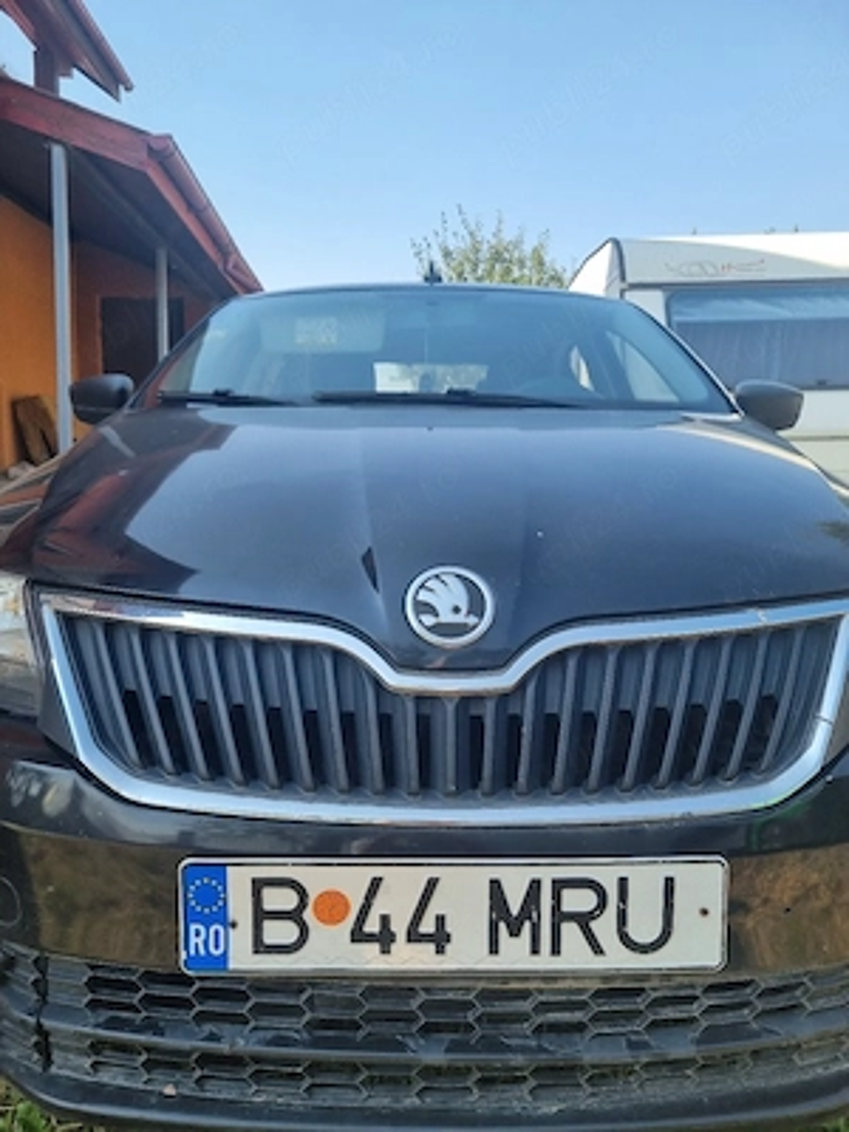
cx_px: 424
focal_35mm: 26
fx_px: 850
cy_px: 566
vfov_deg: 67.3
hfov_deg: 53.1
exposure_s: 1/1250
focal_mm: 5.4
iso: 50
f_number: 1.8
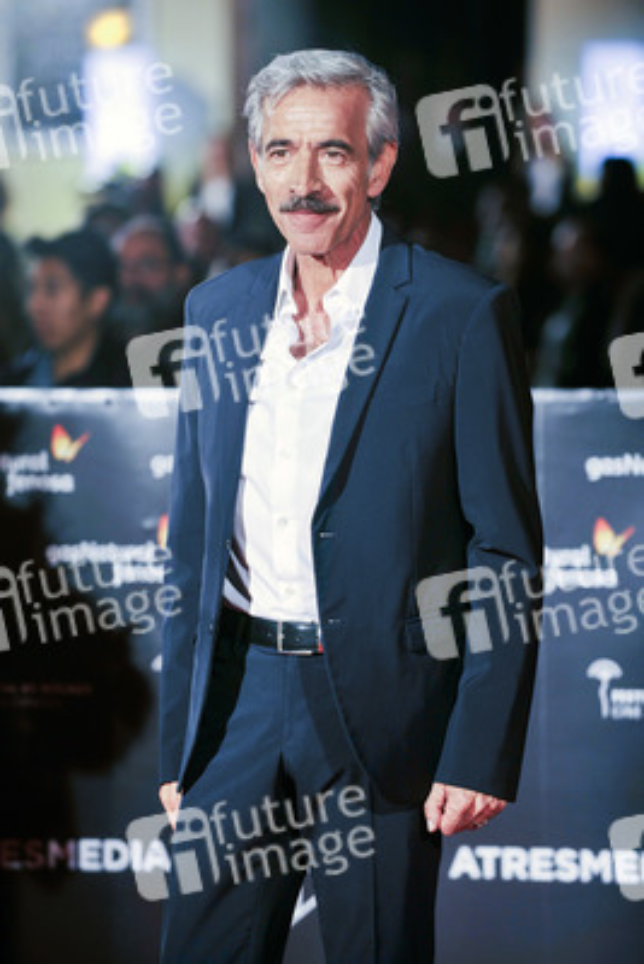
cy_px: 482
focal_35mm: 170
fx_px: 4557
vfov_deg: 12.1
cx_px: 322
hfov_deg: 8.1
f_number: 3.2
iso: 800
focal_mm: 170
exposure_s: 1/250
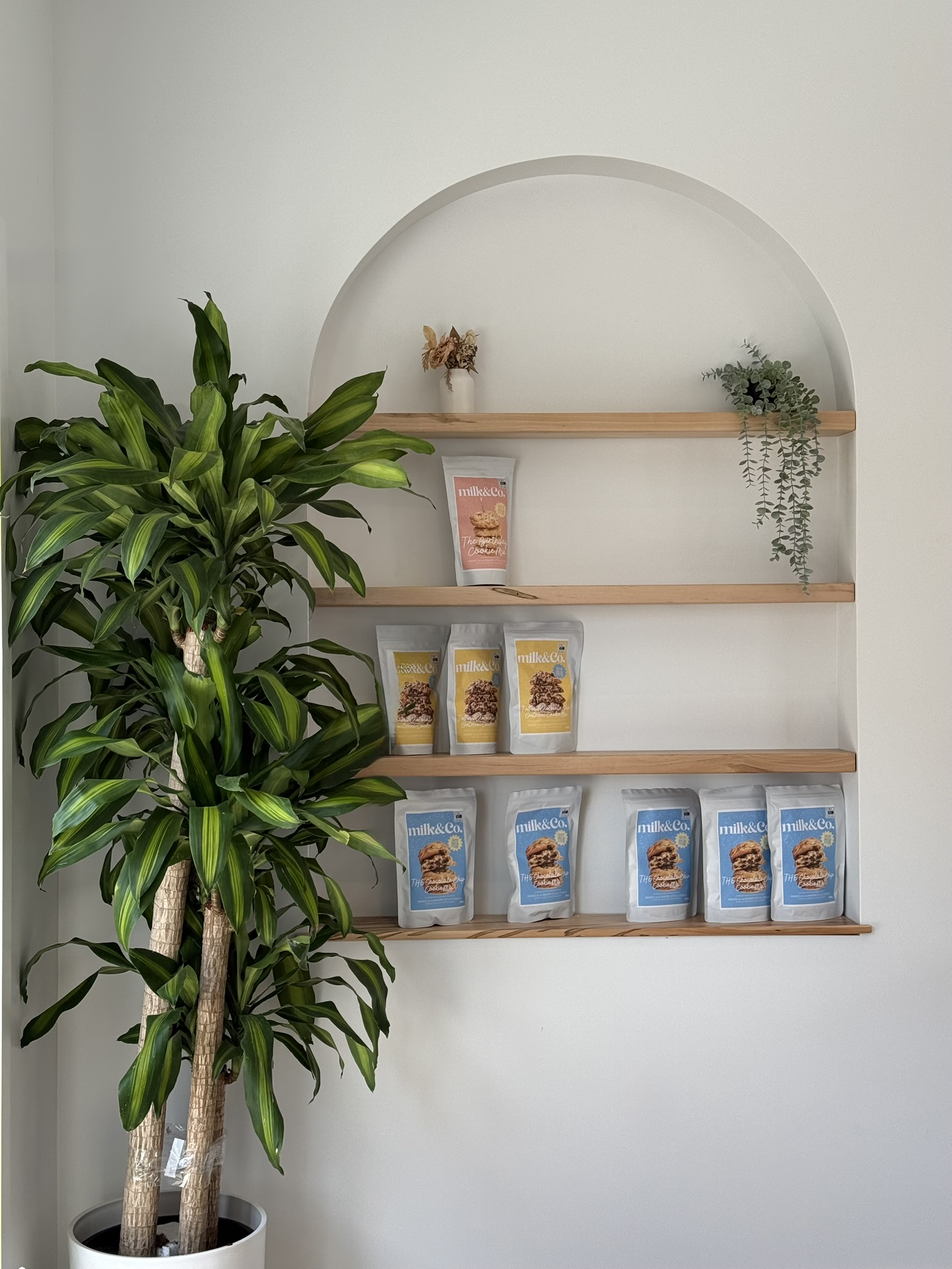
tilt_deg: -0.3
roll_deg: +0.0
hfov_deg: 30.3
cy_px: 634
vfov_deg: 39.7
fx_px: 1760
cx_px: 476
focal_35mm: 48
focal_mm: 6.76
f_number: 1.78
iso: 80
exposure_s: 1/379
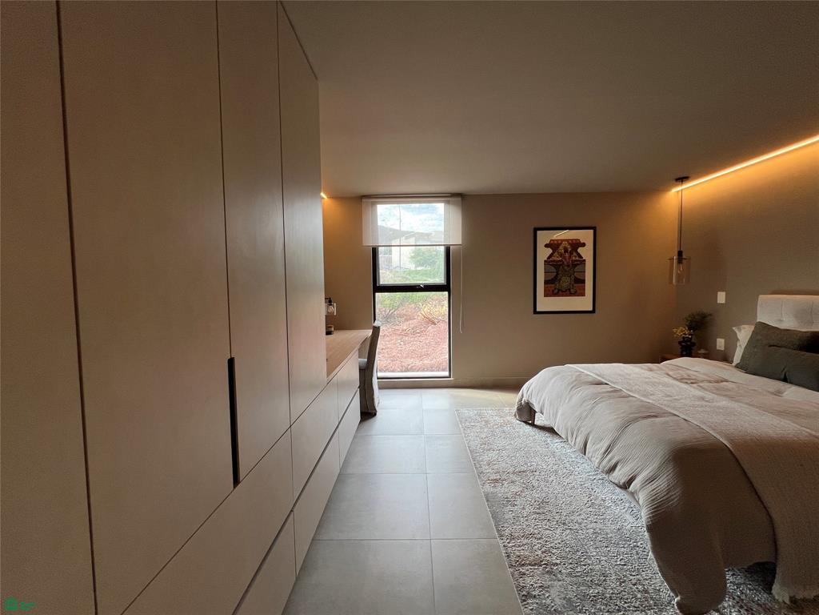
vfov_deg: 89.9
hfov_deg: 106.2
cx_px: 410
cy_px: 308
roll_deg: +0.1
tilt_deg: -2.8
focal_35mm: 13
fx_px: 308
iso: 80
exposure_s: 1/120
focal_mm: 1.57
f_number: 1.8
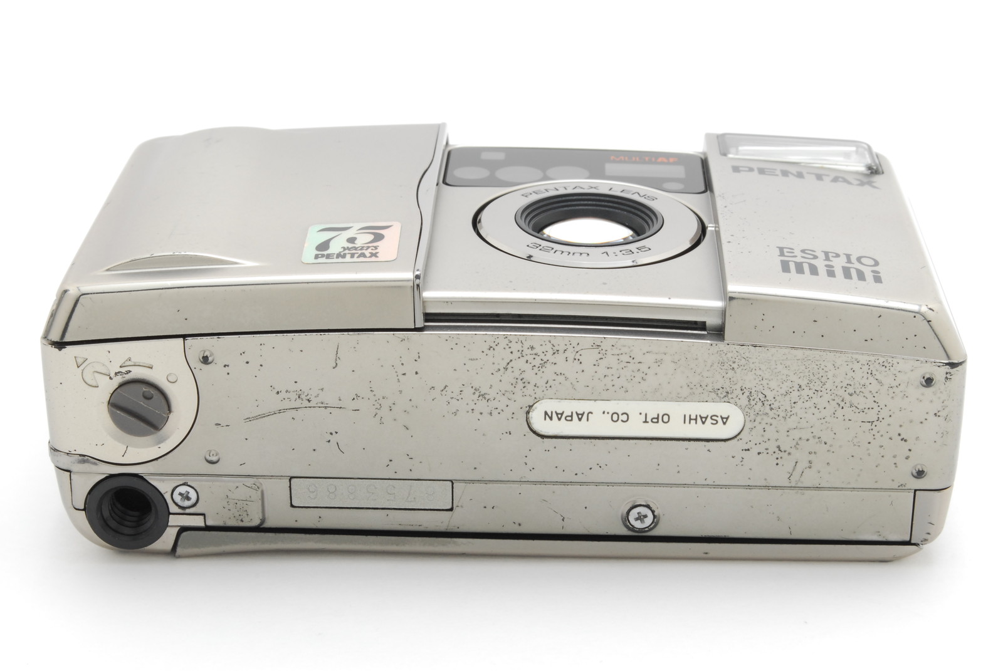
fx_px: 2301
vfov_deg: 16.6
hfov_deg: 24.6
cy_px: 336
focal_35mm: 82
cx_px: 502
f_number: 18
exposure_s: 1/100
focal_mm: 55
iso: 400
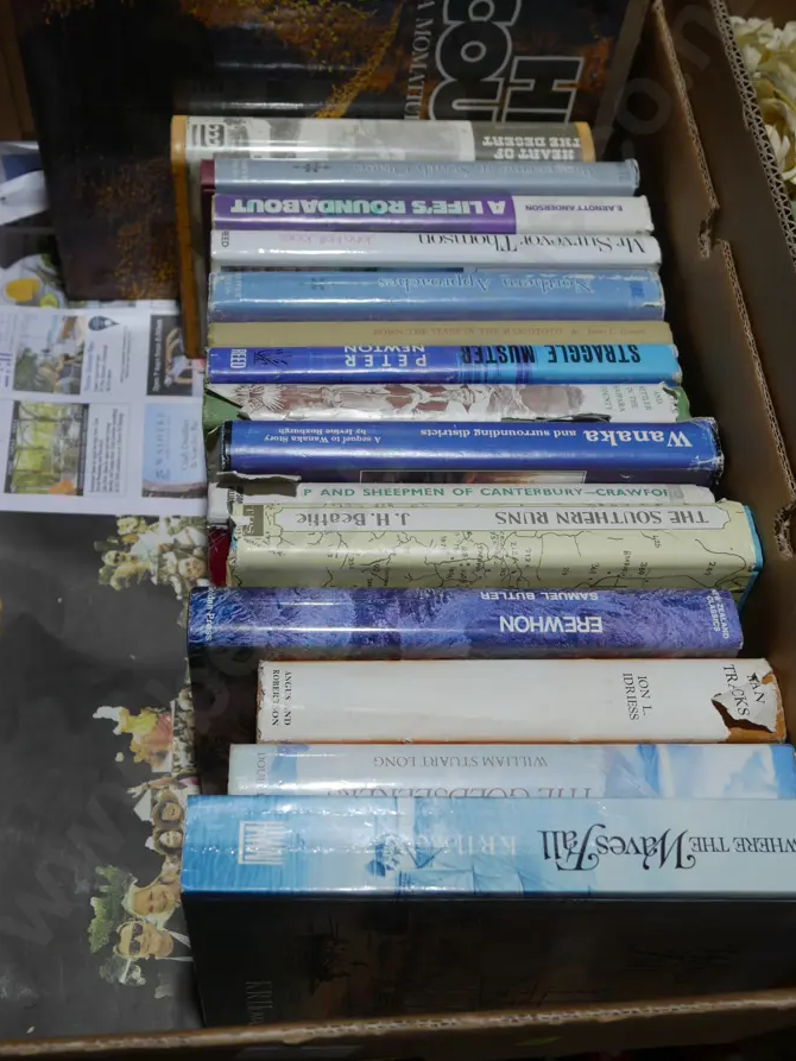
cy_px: 457
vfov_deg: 47.7
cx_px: 378
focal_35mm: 39
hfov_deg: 36.8
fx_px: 1195
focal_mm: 17
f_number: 4.5
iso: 200
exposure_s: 1/160
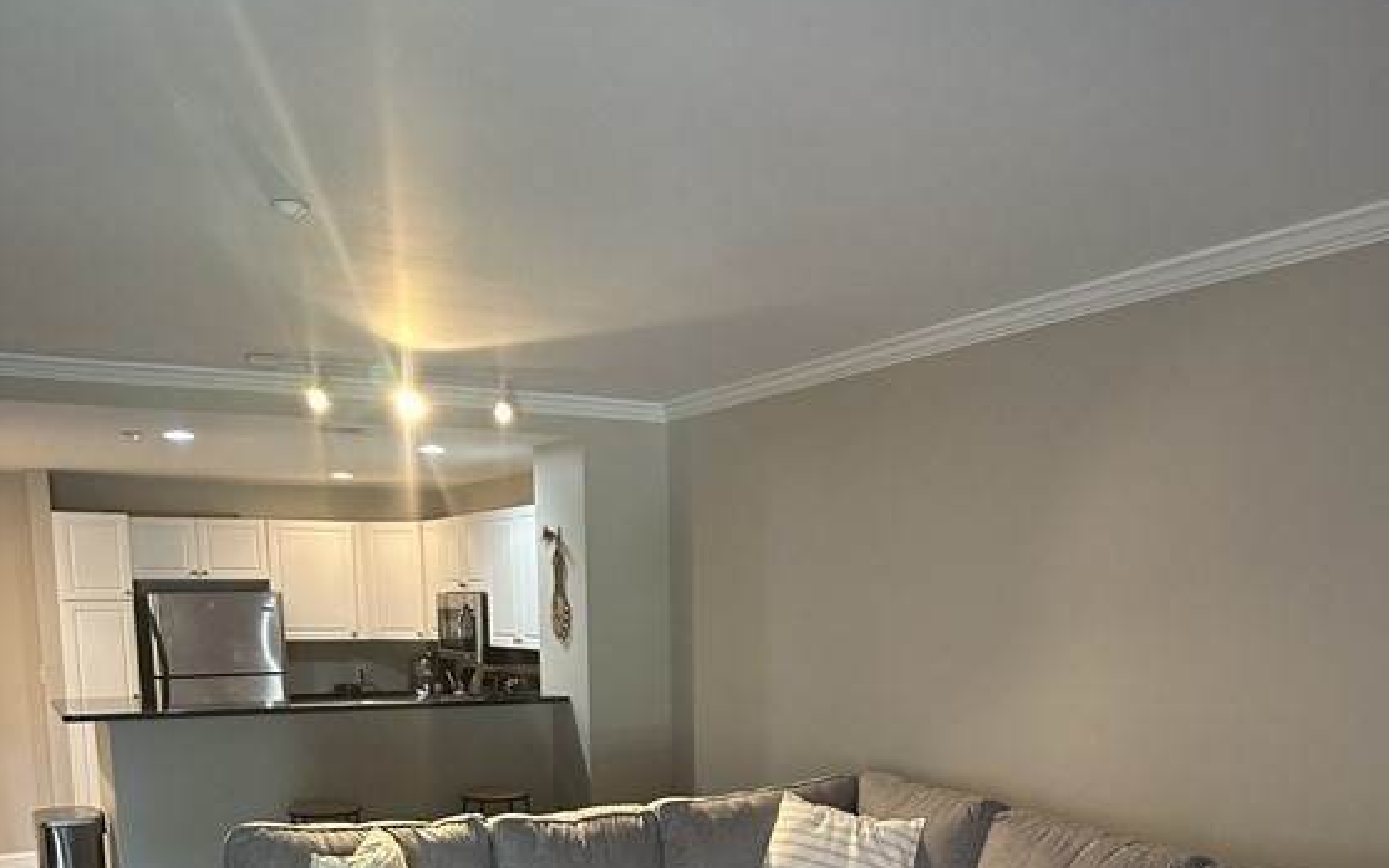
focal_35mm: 35
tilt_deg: -9.8
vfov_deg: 34.0
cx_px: 712
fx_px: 1325
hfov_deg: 55.3
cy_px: 803
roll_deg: +0.8
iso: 400
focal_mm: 6.86
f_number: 1.78
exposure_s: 1/60
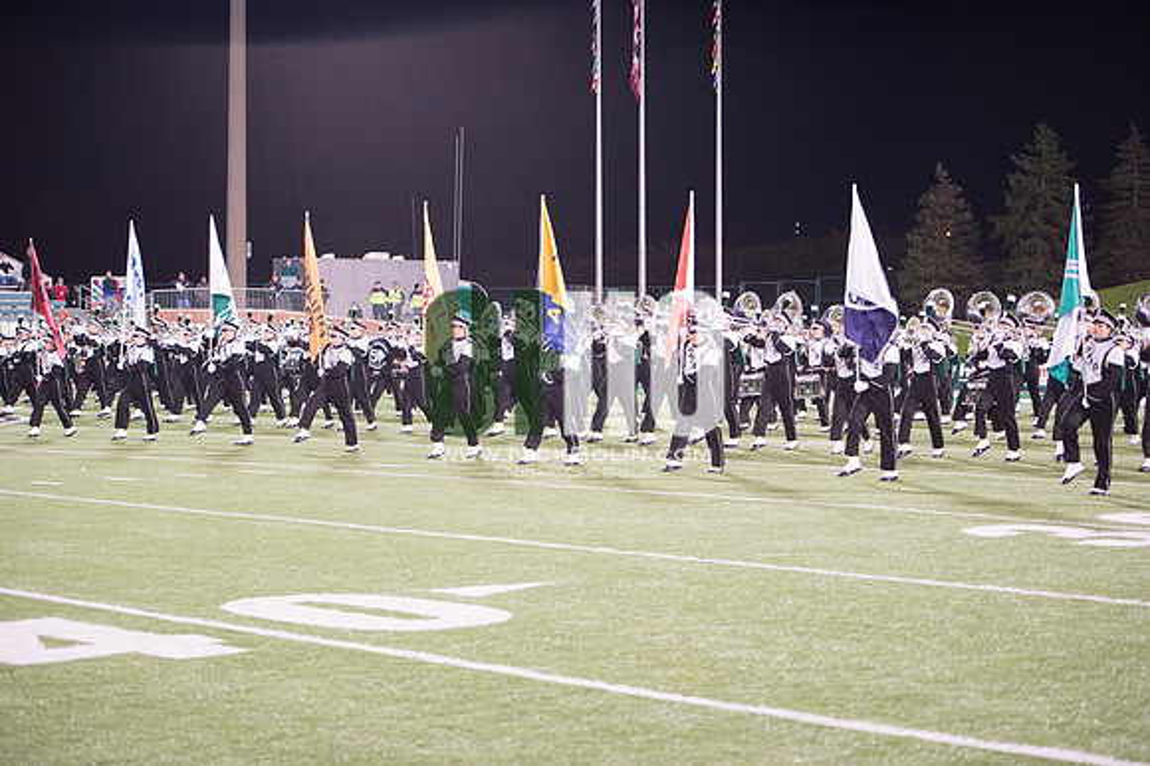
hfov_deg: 28.9
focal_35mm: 70
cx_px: 575
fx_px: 2235
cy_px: 383
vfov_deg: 19.4
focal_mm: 70
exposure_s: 1/320
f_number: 2.8
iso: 2500
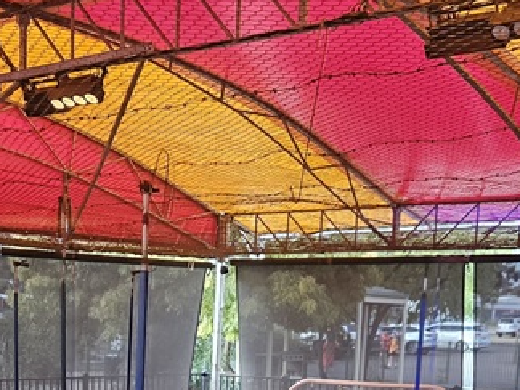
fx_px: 1067
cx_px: 185
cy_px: 536
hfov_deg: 27.3
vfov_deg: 18.9
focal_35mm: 71
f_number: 1.8
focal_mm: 5.4
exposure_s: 1/190
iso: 160
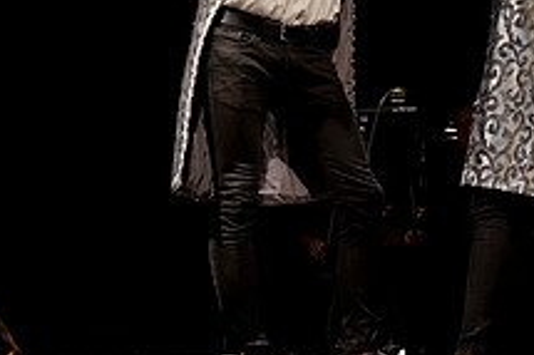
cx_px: 134
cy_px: -29
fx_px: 2001
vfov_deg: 10.0
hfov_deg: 15.1
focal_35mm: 135
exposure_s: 1/125
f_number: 5.6
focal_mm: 50
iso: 1600
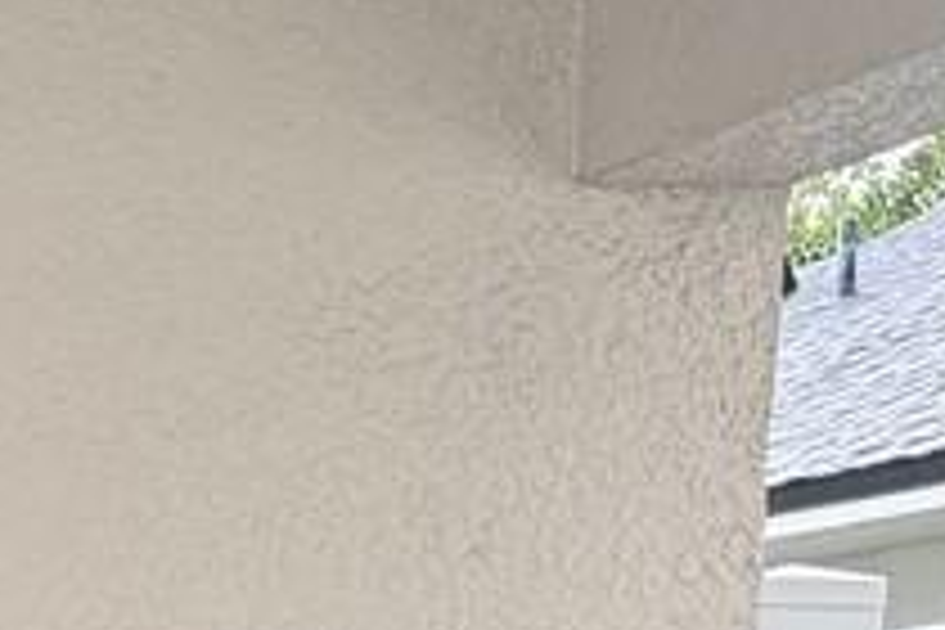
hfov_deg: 9.3
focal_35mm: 190
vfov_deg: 6.8
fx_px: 4987
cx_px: -1588
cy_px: 1526
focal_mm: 6.76
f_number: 1.78
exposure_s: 1/121
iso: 80
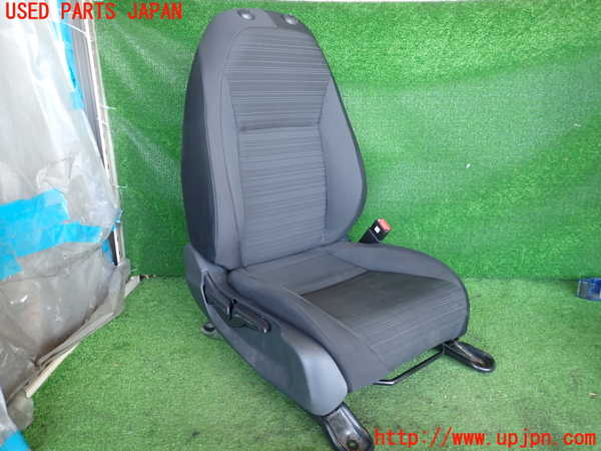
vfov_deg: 54.9
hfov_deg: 69.4
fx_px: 434
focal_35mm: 25
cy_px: 226
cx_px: 300
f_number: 2
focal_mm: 4.5
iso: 200
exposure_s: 1/40
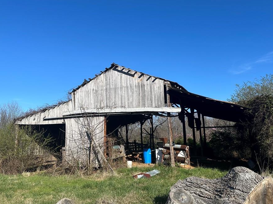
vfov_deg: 49.7
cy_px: 110
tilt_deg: +7.6
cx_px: 136
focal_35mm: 28
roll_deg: -0.3
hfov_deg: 63.5
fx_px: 221
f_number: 1.78
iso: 80
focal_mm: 6.86
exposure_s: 1/4348
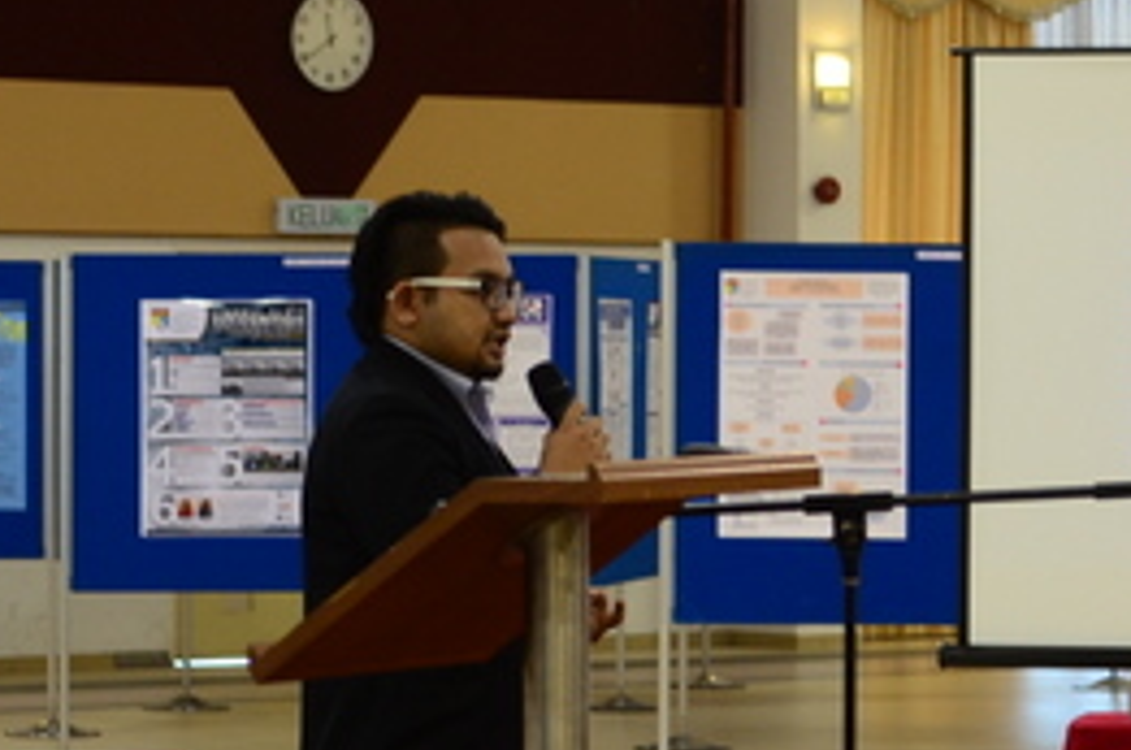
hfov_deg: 11.2
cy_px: 421
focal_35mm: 184
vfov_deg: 7.4
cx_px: 420
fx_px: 5770
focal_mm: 50
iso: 500
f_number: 4.5
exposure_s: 1/50
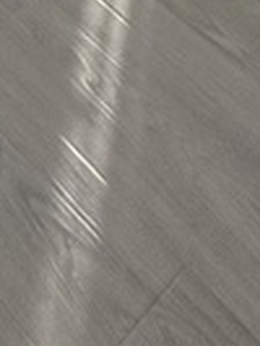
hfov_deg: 11.9
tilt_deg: -2.6
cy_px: -942
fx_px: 1050
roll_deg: -0.1
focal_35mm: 105
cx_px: -333
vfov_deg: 8.9
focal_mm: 2.22
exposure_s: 1/917
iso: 40
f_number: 2.2
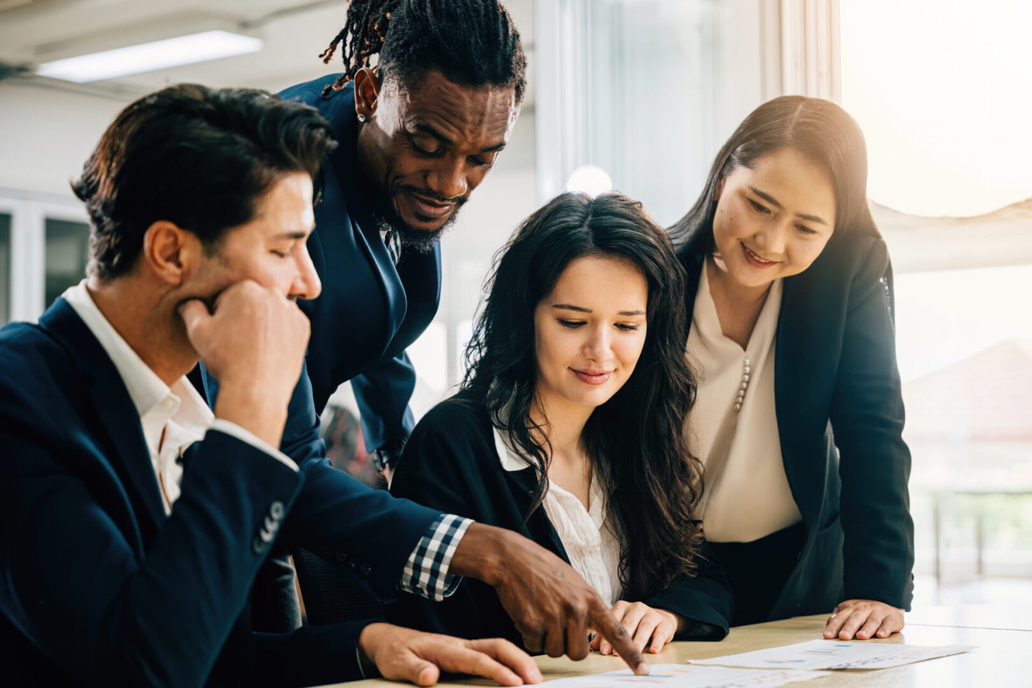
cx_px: 516
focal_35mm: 64
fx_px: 1835
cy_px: 344
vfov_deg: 21.2
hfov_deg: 31.4
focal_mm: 64
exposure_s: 1/200
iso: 640
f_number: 2.8
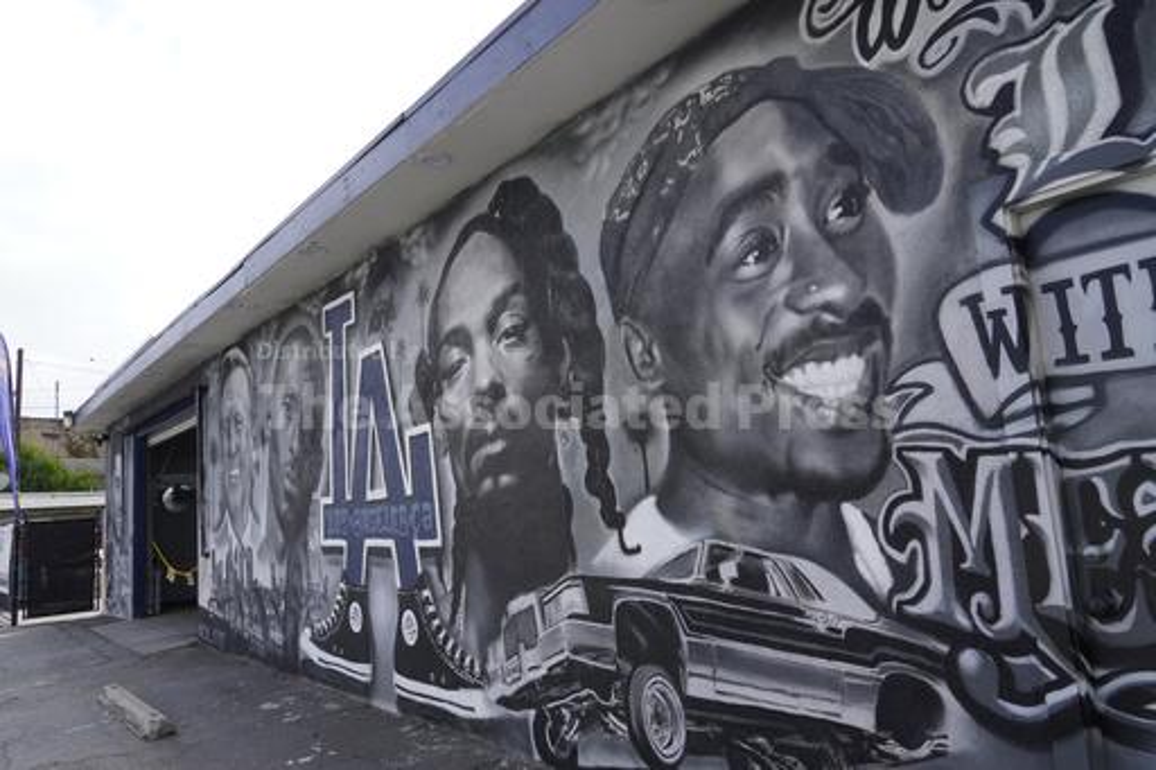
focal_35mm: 24
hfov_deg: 73.8
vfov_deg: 53.1
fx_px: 770
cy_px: 385
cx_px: 578
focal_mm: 24
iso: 500
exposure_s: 1/1250
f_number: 5.6
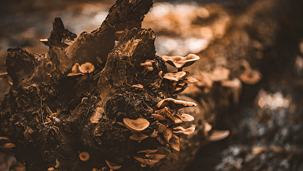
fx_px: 1897
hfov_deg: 9.1
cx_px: 138
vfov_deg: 5.2
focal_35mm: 236
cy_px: 109
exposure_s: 1/400
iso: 1000
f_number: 2.8
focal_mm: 200
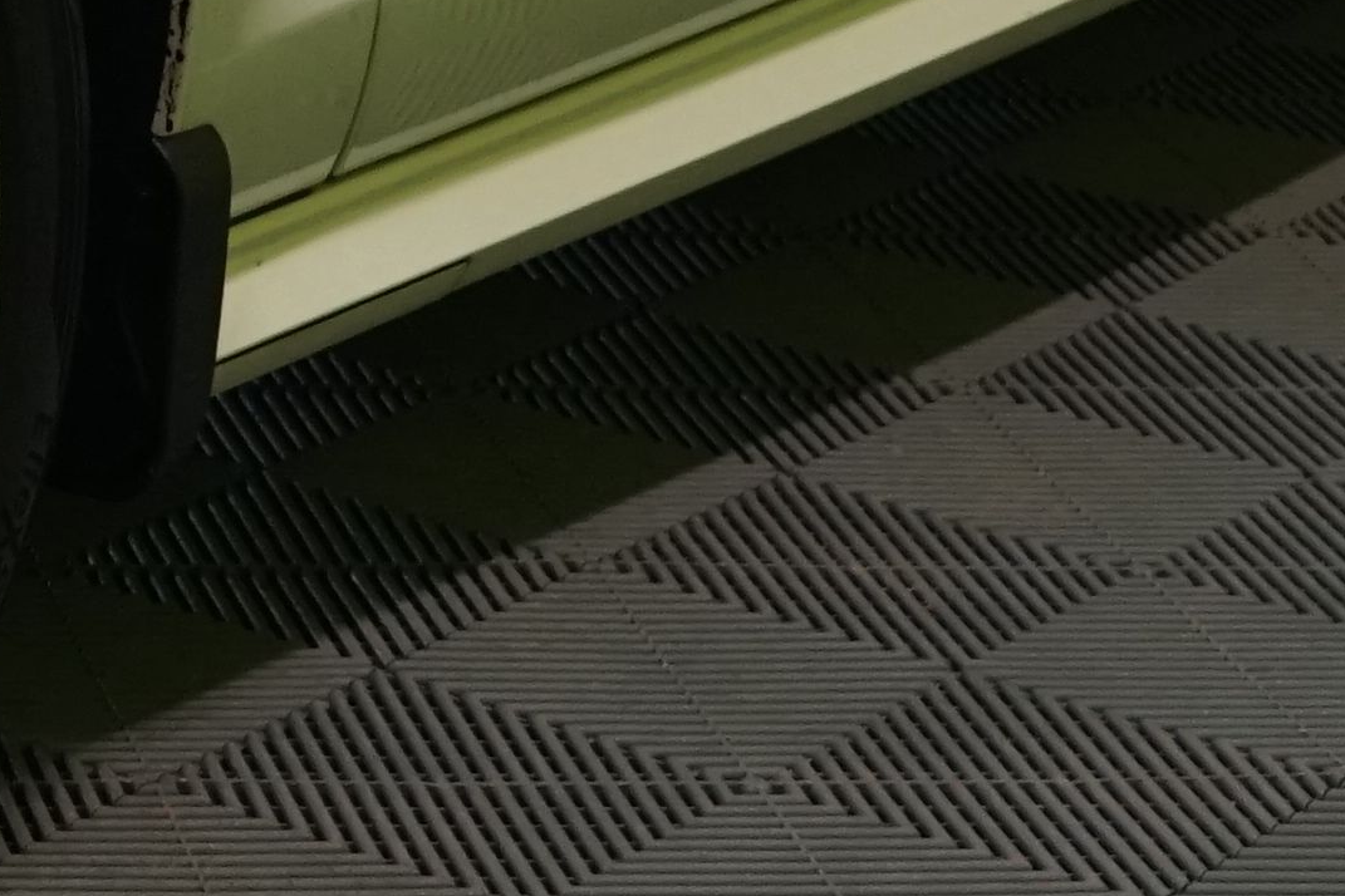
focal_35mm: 168
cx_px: -952
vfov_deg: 8.1
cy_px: -297
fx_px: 6276
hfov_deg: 11.5
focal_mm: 30
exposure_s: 1/30
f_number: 7.1
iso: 1250
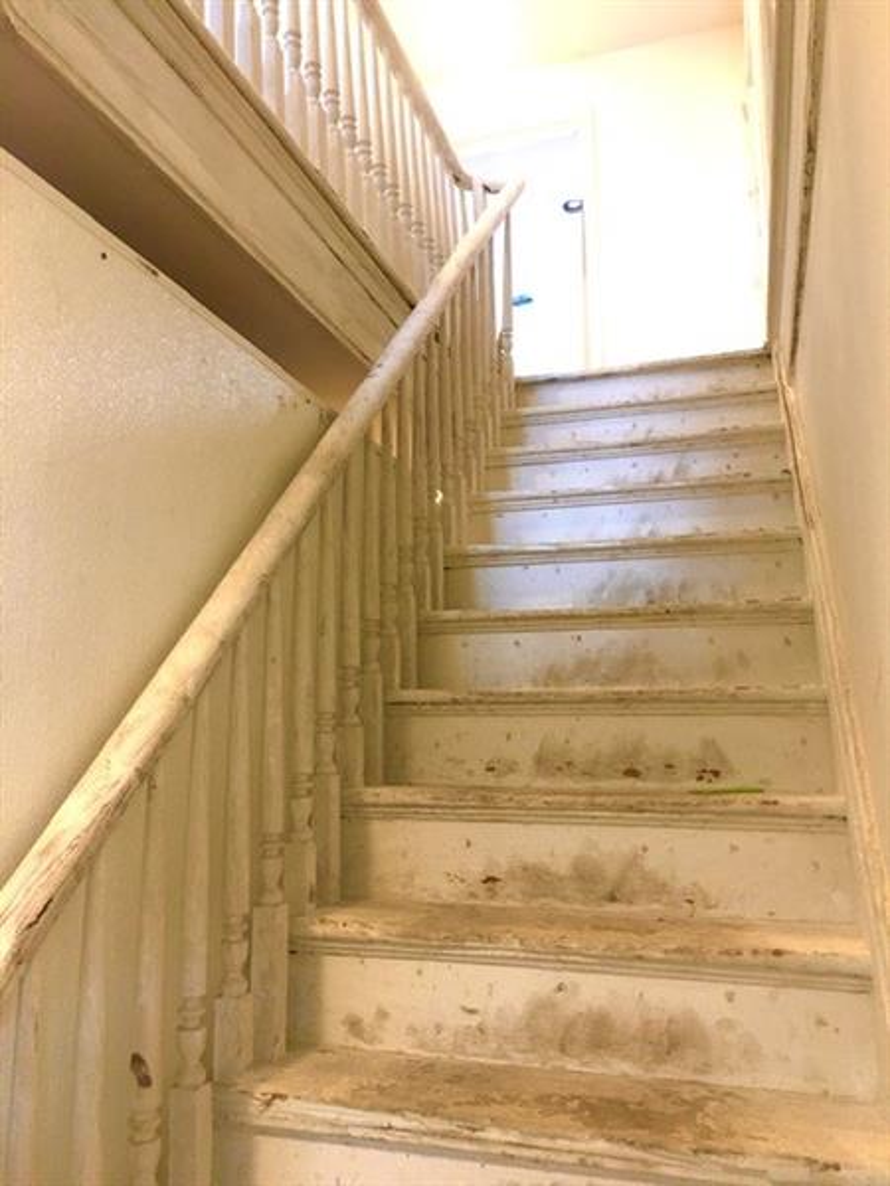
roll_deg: +0.9
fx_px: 994
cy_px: 593
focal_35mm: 29
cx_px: 445
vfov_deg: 61.7
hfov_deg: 48.2
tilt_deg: +8.2
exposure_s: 1/15
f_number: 2.2
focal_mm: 4.15
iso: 50
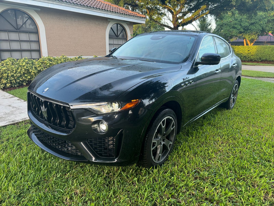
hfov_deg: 71.6
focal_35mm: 24
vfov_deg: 56.8
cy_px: 103
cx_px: 137
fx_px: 190
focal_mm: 6.76
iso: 125
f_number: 1.78
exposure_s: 1/99
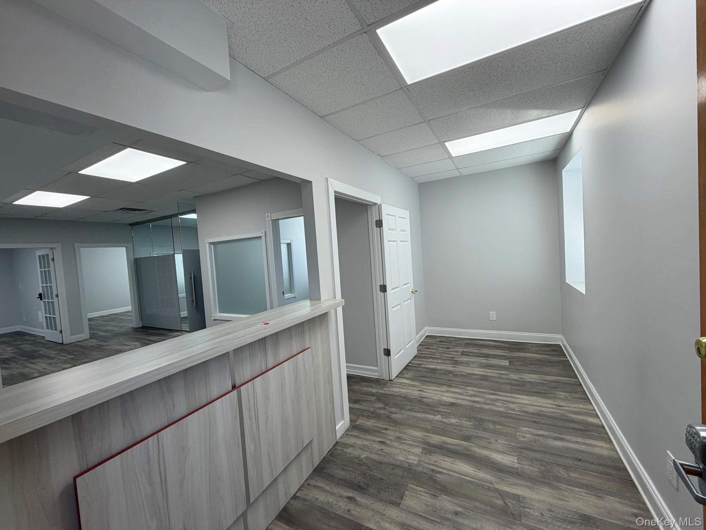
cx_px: 353
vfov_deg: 85.7
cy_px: 265
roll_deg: +4.2
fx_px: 286
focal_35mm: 14
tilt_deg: -3.0
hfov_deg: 102.1
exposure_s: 1/120
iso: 64
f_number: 2.2
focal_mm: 2.22
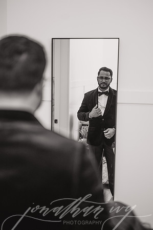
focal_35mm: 50
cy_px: 115
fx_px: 319
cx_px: 76
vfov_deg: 39.6
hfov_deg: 26.9
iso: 250
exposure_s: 1/125
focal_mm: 50
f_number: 2
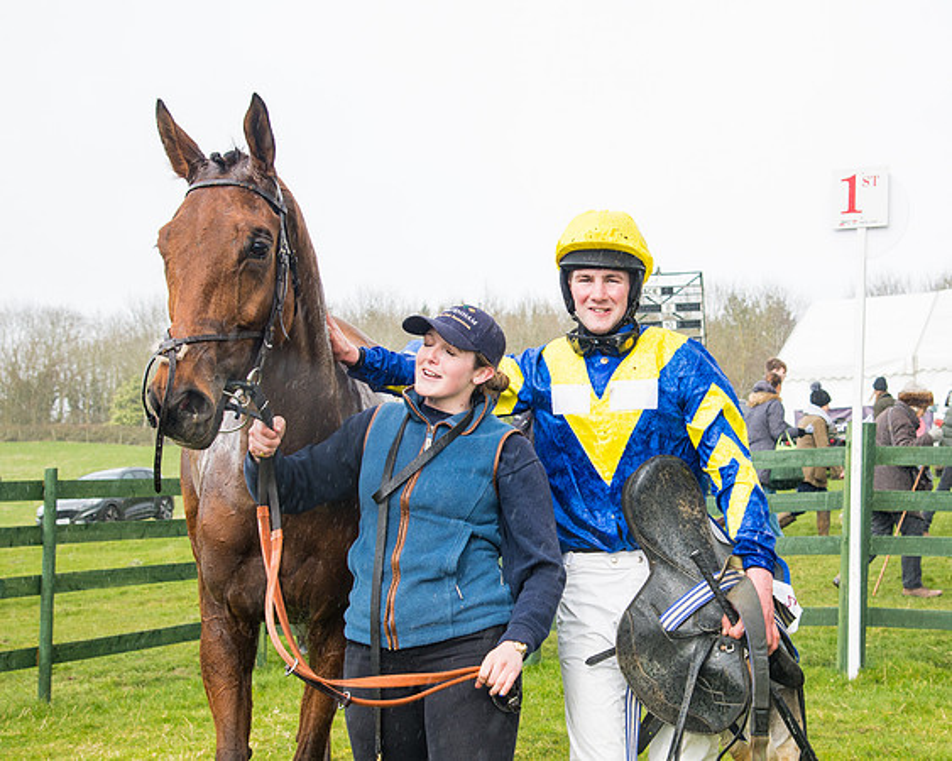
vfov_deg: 23.6
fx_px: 1817
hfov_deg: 29.3
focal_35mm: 64
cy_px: 435
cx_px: 585
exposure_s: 1/400
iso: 400
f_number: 5
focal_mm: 44
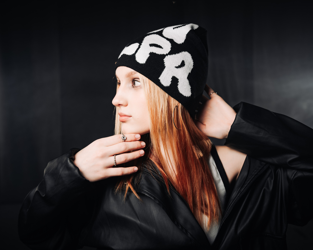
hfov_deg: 54.2
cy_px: 121
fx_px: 306
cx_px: 157
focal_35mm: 33
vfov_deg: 44.5
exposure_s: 1/160
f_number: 3.5
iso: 200
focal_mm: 28
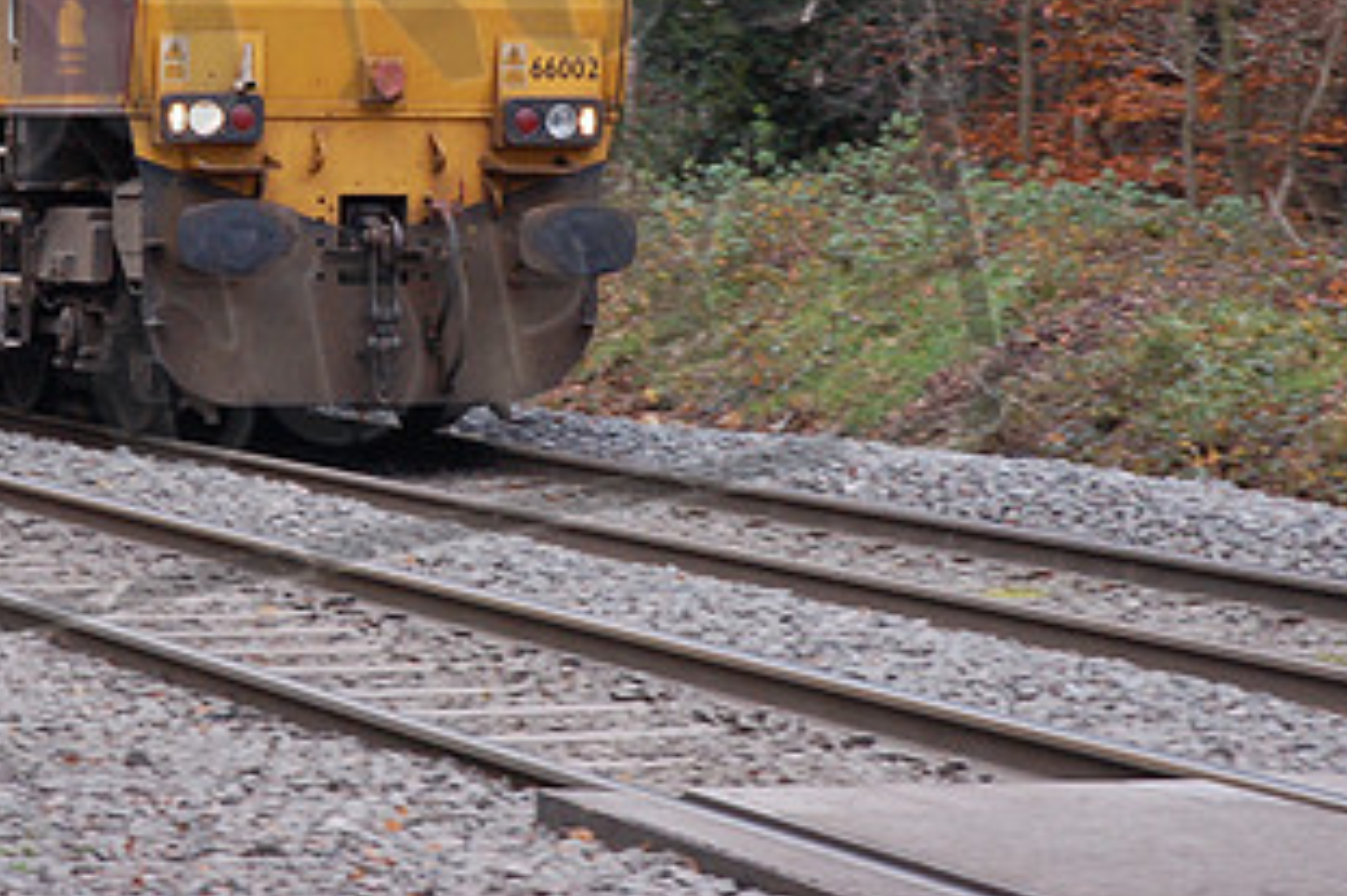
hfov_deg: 13.3
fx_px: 5756
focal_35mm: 154
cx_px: 381
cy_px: 151
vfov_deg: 8.9
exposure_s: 1/200
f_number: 4.5
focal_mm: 55
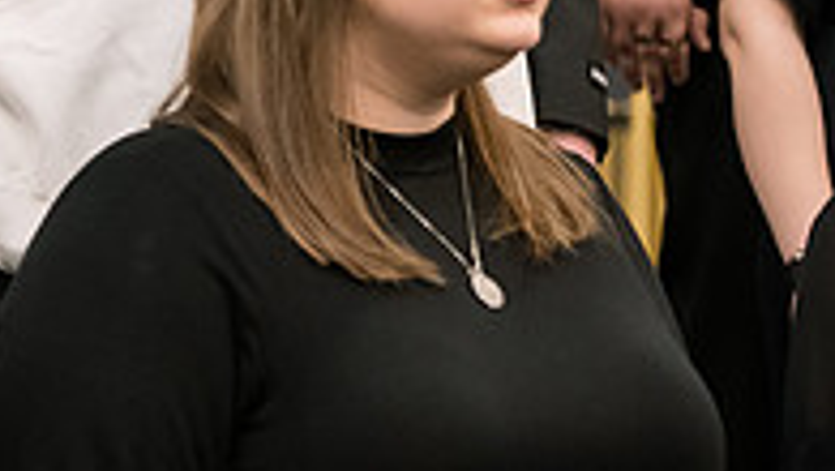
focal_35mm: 280
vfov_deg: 4.3
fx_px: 6204
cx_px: 171
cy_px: -345
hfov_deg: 7.7
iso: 2500
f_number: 3.5
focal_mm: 90
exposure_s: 1/200
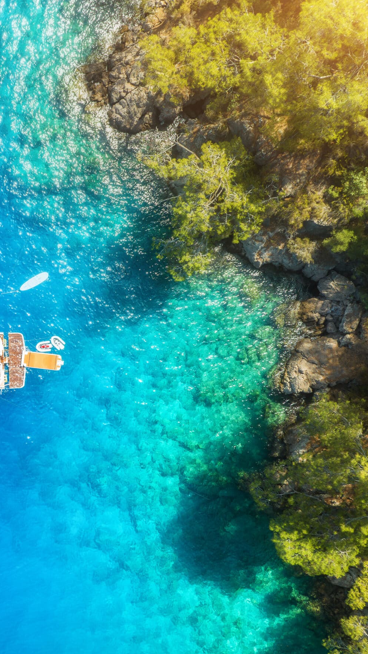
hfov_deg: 29.0
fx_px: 659
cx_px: -7
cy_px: 354
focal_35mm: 38
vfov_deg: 52.7
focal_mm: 12.29
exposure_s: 1/100
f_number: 4.5
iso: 100
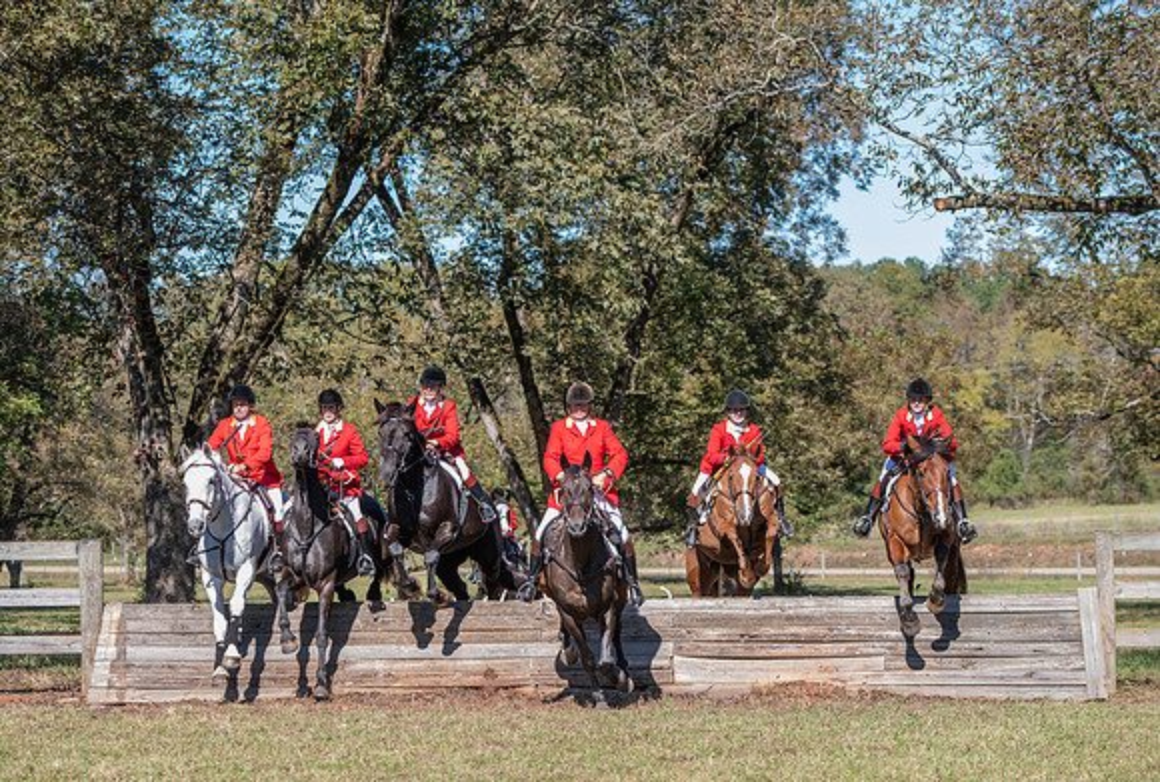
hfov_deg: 17.9
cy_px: 451
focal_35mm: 114
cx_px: 548
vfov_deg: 12.1
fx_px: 3682
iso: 280
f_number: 4
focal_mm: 98
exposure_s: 1/400
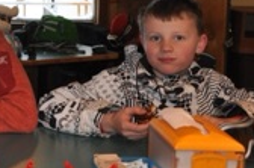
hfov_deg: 18.6
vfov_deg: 13.0
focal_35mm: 103
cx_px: -68
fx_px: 725
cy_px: 1
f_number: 3.8
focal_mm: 24
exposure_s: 1/100
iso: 800
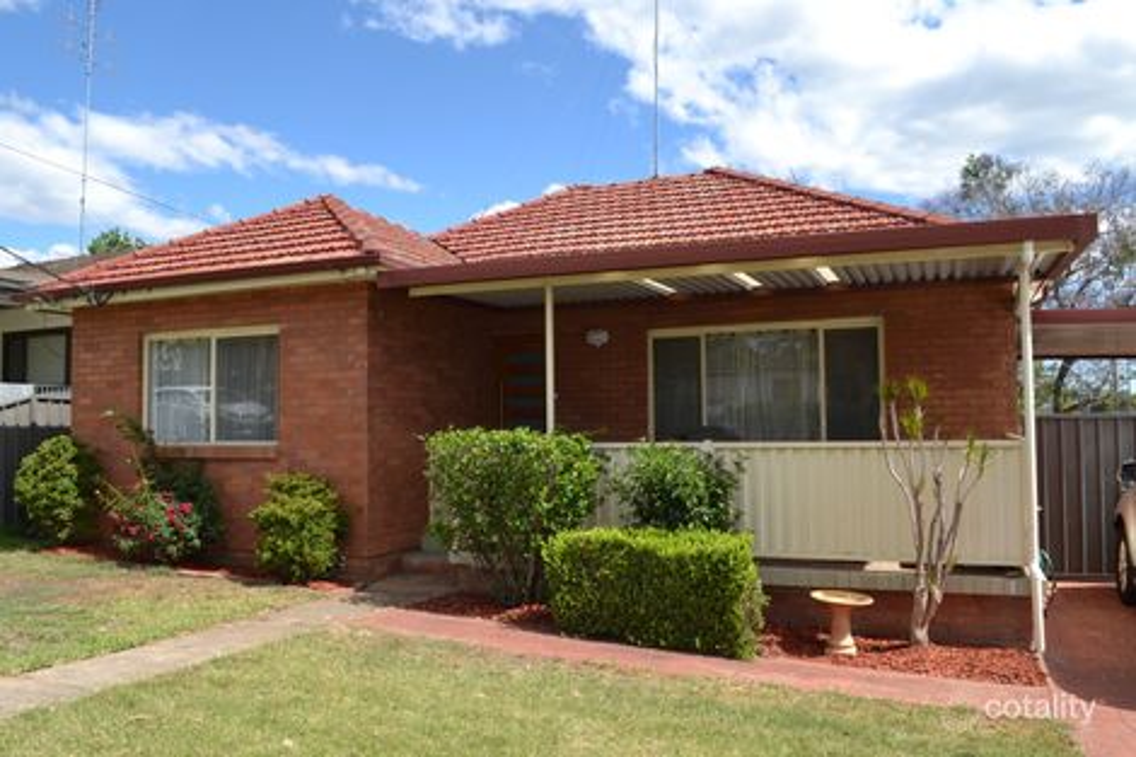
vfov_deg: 47.9
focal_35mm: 27
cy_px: 378
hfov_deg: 67.4
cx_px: 568
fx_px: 852
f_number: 8
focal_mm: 18
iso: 100
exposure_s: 1/200
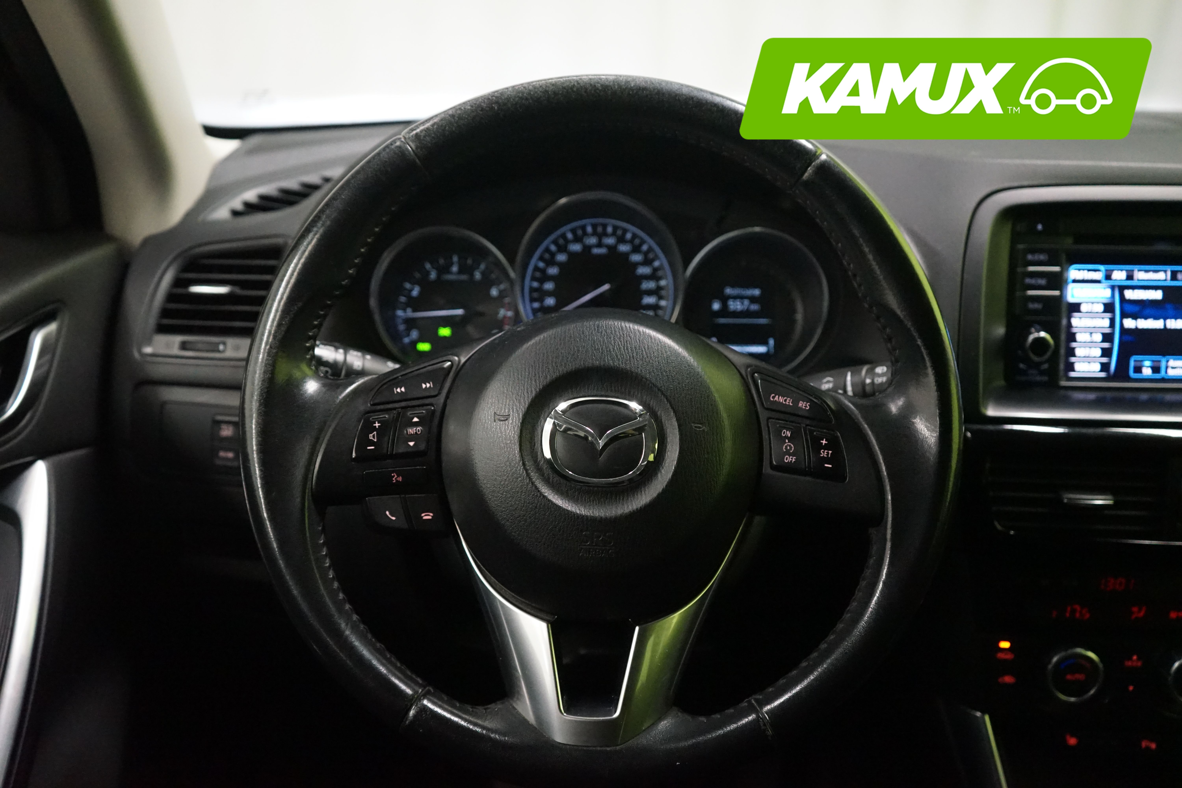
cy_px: 394
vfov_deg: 38.9
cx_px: 591
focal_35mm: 34
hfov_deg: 55.8
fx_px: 1116
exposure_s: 1/80
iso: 6400
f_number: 4
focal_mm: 34
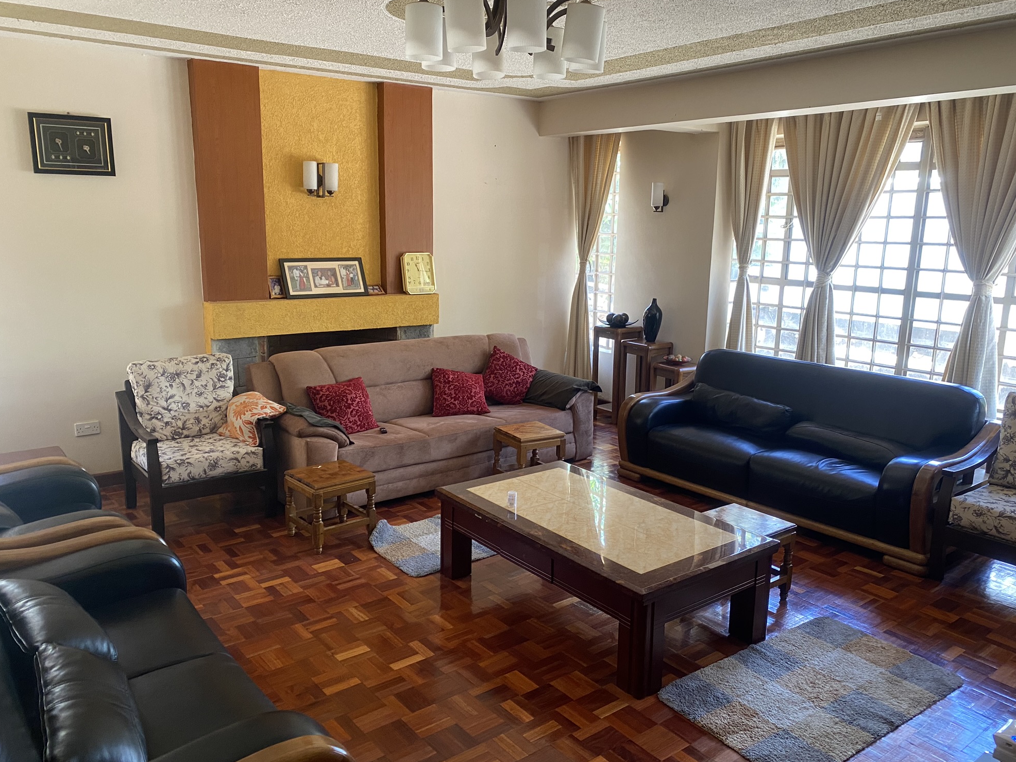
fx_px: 792
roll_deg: -1.7
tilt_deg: -11.7
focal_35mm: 27
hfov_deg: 65.3
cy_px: 388
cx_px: 513
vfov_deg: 51.4
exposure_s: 1/60
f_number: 1.8
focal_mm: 4.25
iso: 200
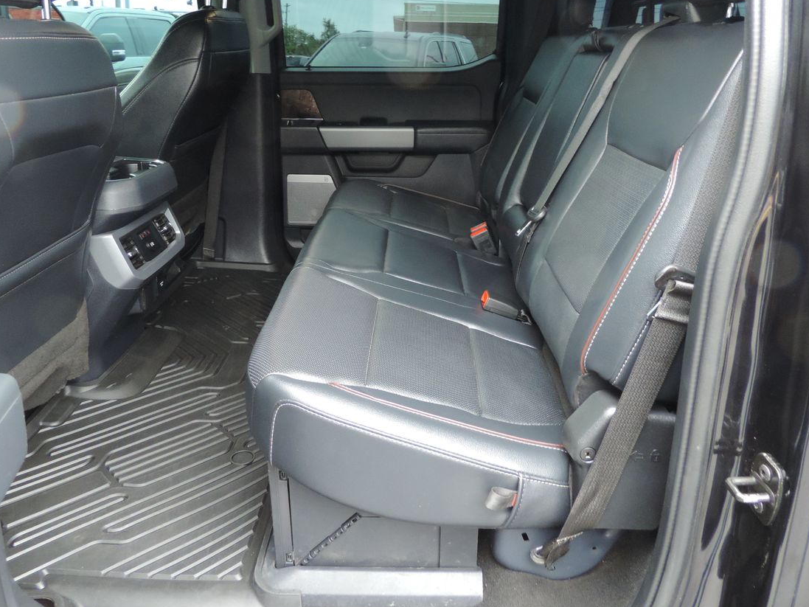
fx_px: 654
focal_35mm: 28
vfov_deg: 49.6
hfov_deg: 63.4
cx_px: 393
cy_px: 261
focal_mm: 4.3
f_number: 3
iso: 400
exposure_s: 1/13
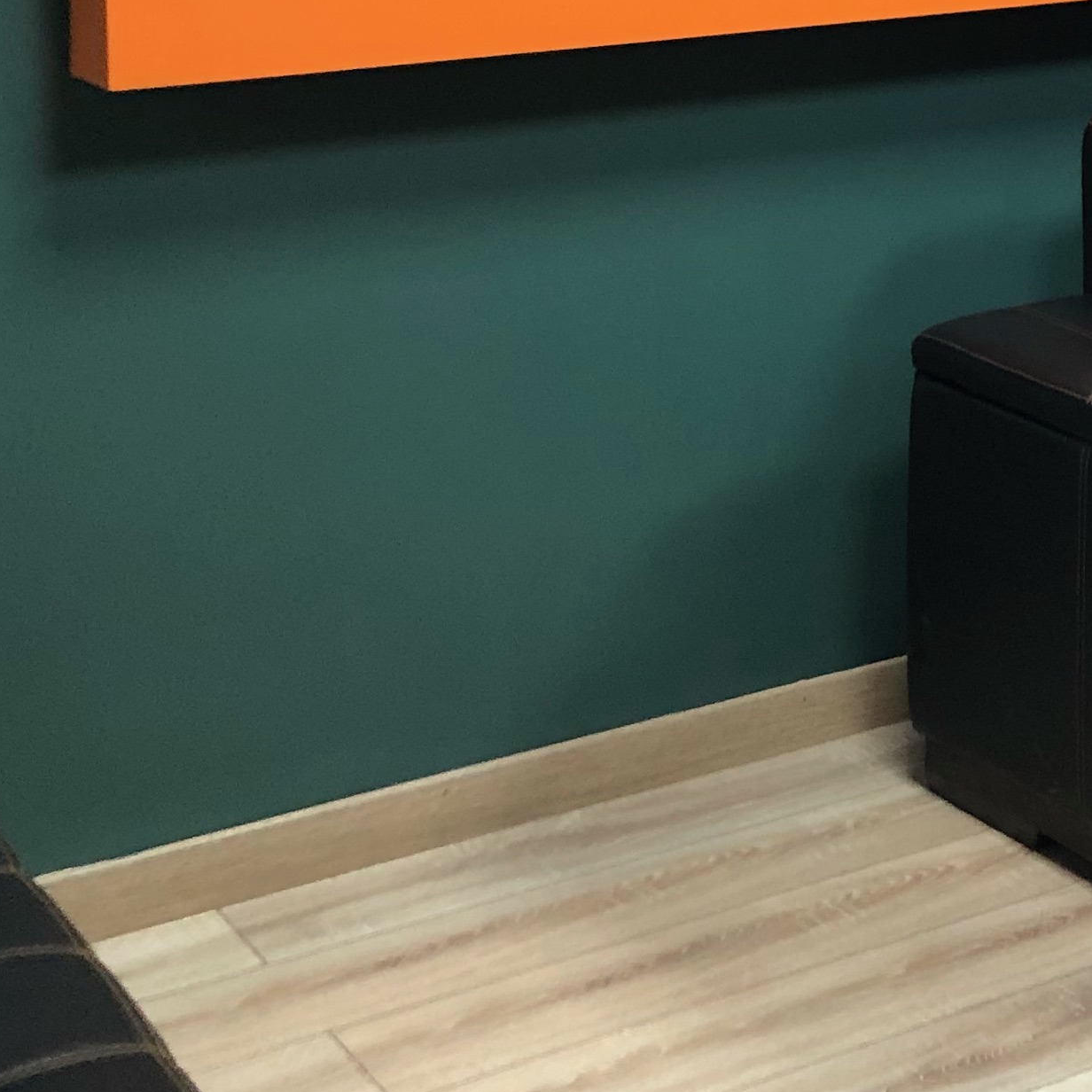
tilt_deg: -7.1
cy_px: -109
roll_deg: -1.1
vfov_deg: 20.4
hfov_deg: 18.7
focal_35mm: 81
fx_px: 2891
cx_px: 1675
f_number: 1.8
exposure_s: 1/17
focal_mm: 3.99
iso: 80
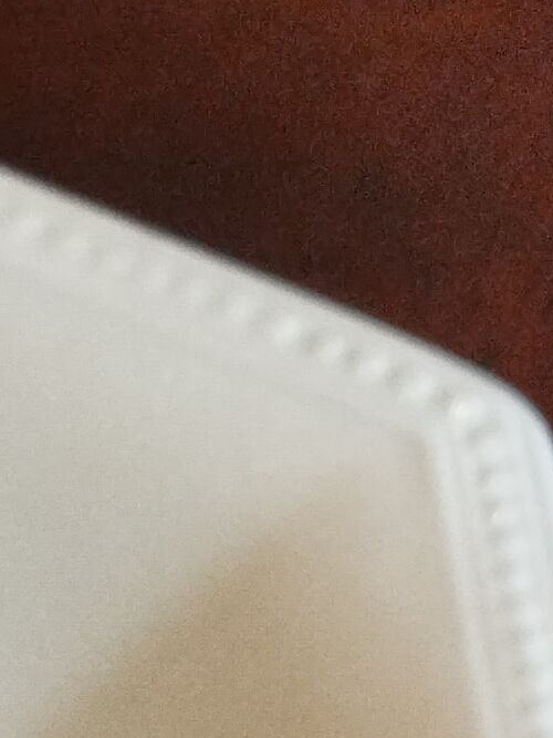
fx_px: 3452
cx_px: -465
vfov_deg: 9.8
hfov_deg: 8.8
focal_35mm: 162
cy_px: 2093
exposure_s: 1/50
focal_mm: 4.71
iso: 160
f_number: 1.79
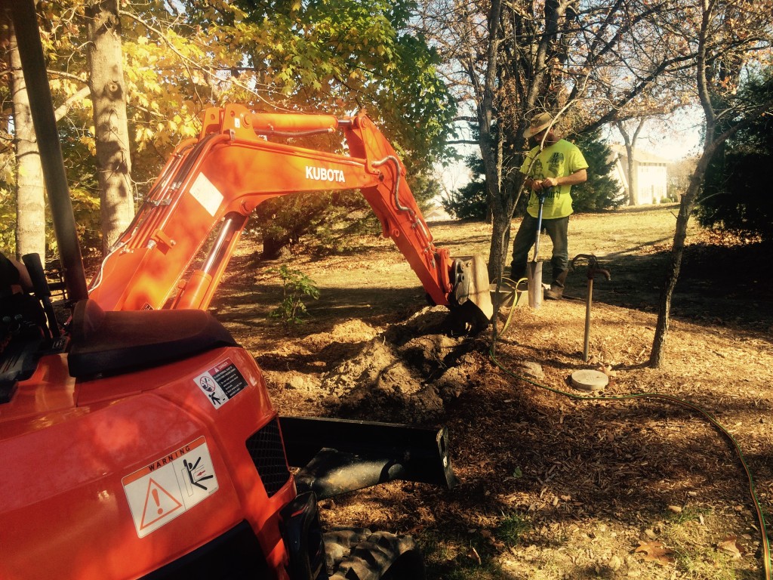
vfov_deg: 48.2
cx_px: 386
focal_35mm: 29
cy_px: 290
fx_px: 648
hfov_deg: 61.7
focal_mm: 4.15
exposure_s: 1/507
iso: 32
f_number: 2.2
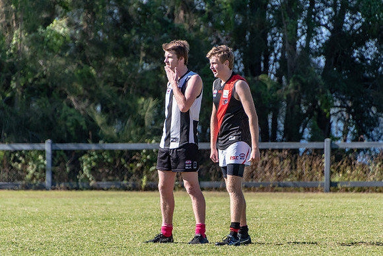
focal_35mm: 673
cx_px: 212
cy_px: 142
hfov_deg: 3.1
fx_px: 7160
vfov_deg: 2.0
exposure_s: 1/1250
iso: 800
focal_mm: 400
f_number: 7.1
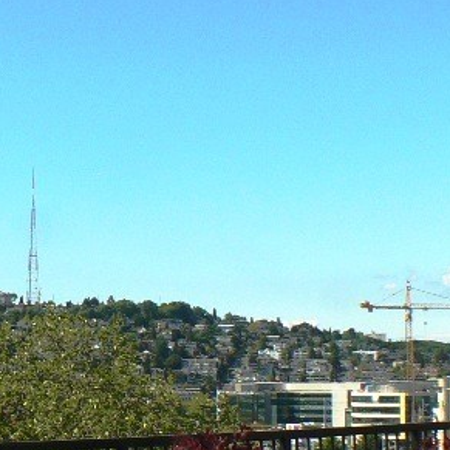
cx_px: 172
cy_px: 312
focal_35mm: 112
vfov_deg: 15.5
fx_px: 1647
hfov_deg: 15.5
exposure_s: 1/500
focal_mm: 6
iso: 80
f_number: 5.6
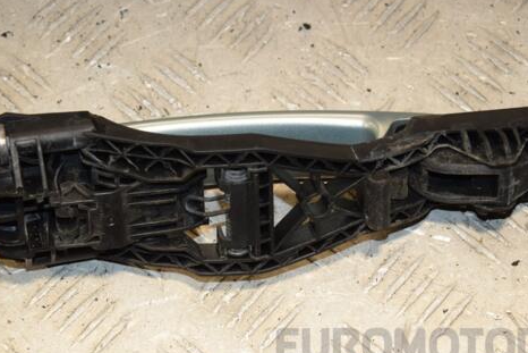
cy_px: 194
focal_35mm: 112
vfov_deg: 12.2
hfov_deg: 18.3
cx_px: 255
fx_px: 1643
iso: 800
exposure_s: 1/200
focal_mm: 58
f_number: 6.3
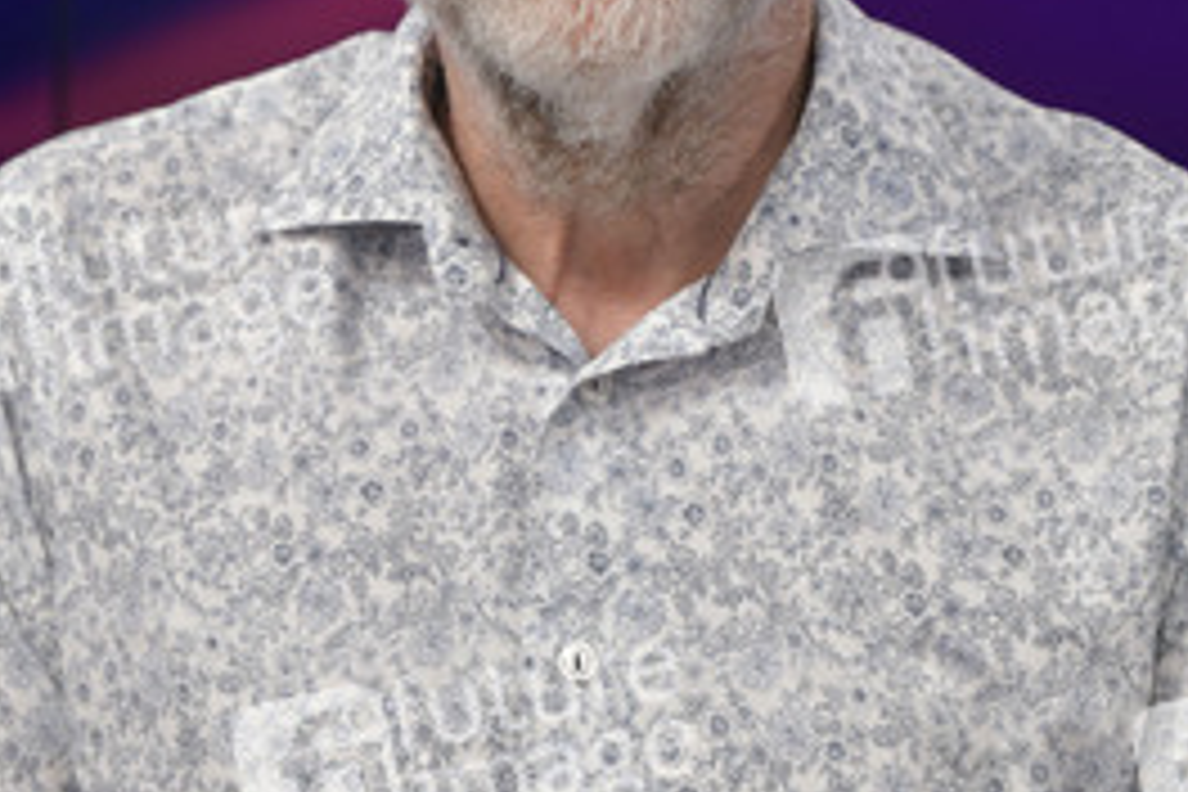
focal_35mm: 94
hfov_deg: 21.7
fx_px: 3102
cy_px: 76
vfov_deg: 14.4
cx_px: 594
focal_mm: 62
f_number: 6.3
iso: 2500
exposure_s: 1/200
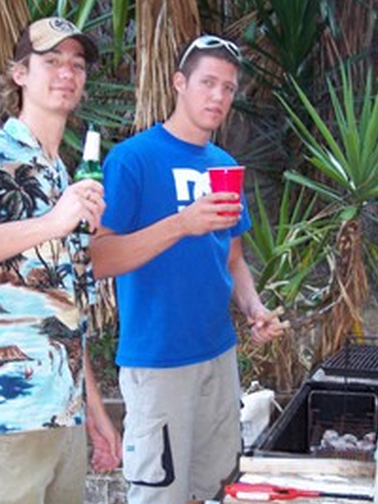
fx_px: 831
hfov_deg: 25.6
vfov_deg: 33.7
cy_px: 306
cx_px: 176
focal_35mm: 57
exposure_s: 1/30
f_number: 2.8
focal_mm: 8
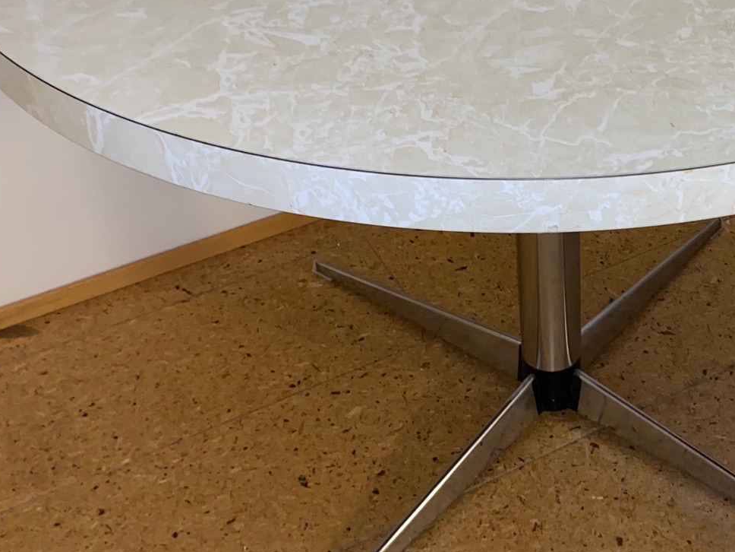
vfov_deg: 26.5
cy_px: 202
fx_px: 1168
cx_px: 585
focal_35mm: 55
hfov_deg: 33.9
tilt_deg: -37.4
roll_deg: +1.0
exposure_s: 1/7
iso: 64
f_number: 1.8
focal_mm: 4.25
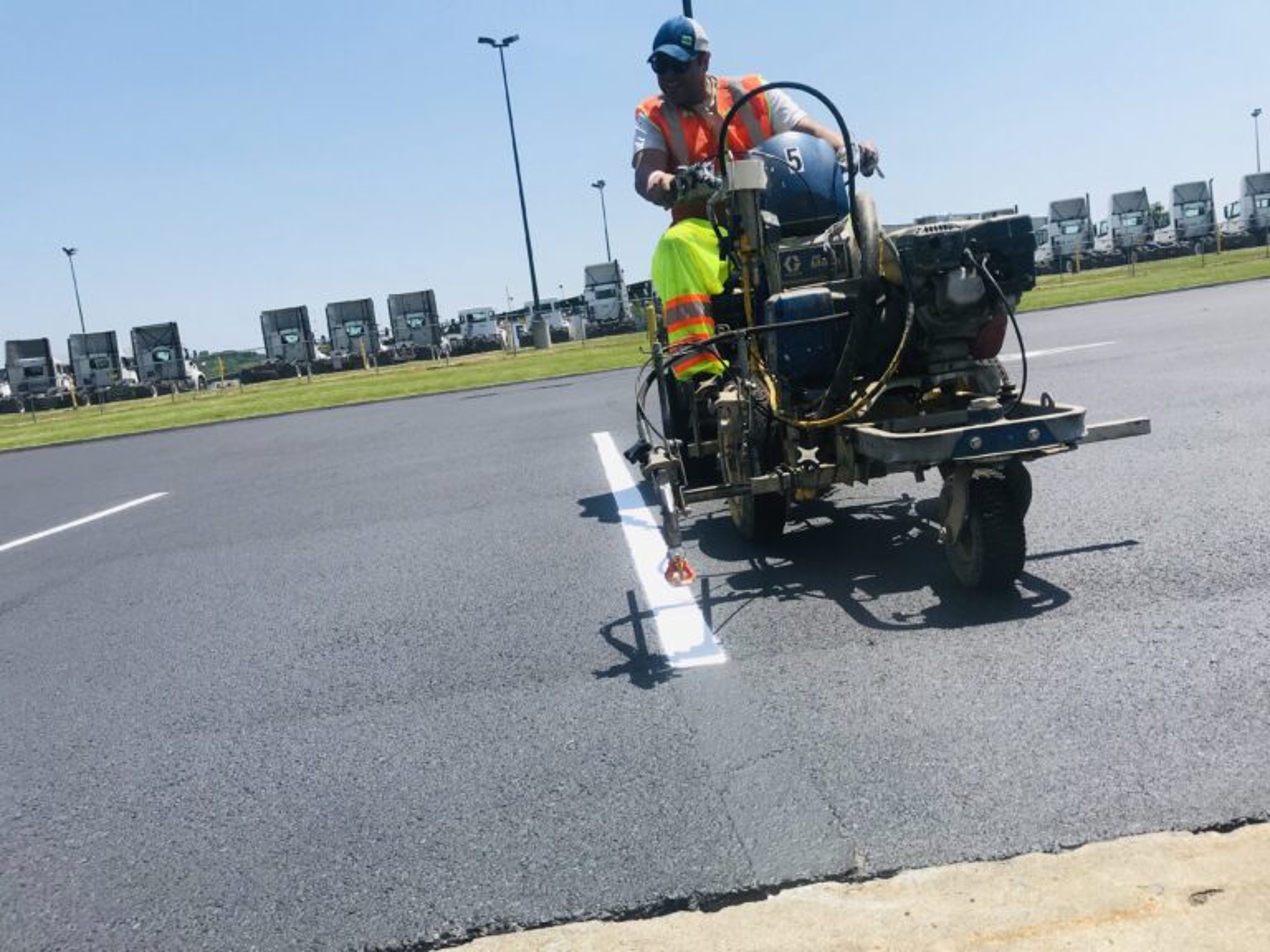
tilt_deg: -5.5
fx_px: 1027
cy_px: 476
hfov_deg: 63.4
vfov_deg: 49.7
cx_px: 635
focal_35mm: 28
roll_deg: +8.0
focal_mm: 3.99
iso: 20
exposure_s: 1/3096
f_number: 1.8
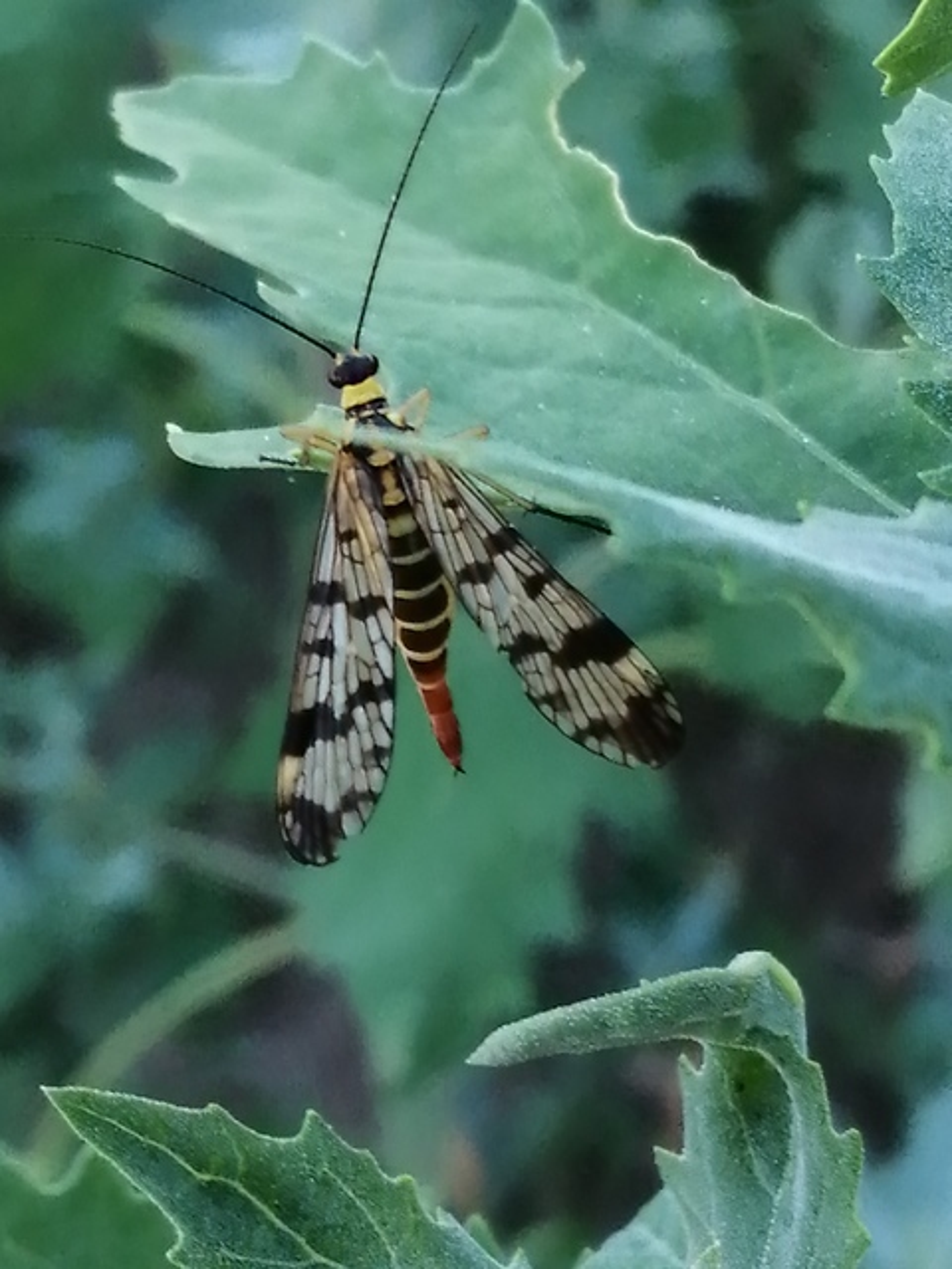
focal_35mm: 103
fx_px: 3777
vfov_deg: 19.1
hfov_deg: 14.4
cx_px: 476
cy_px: 634
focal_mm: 3.46
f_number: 1.8
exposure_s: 1/180
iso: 80
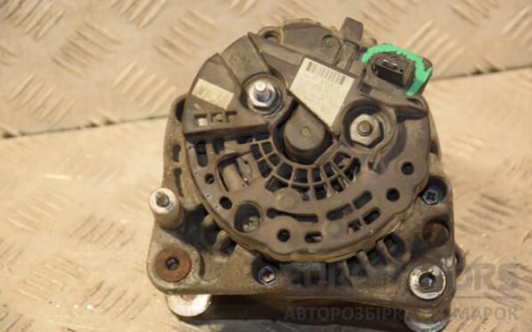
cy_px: 157
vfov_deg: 9.2
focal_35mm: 142
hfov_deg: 14.7
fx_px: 2058
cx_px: 267
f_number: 5.6
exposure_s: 1/100
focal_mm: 92
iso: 800
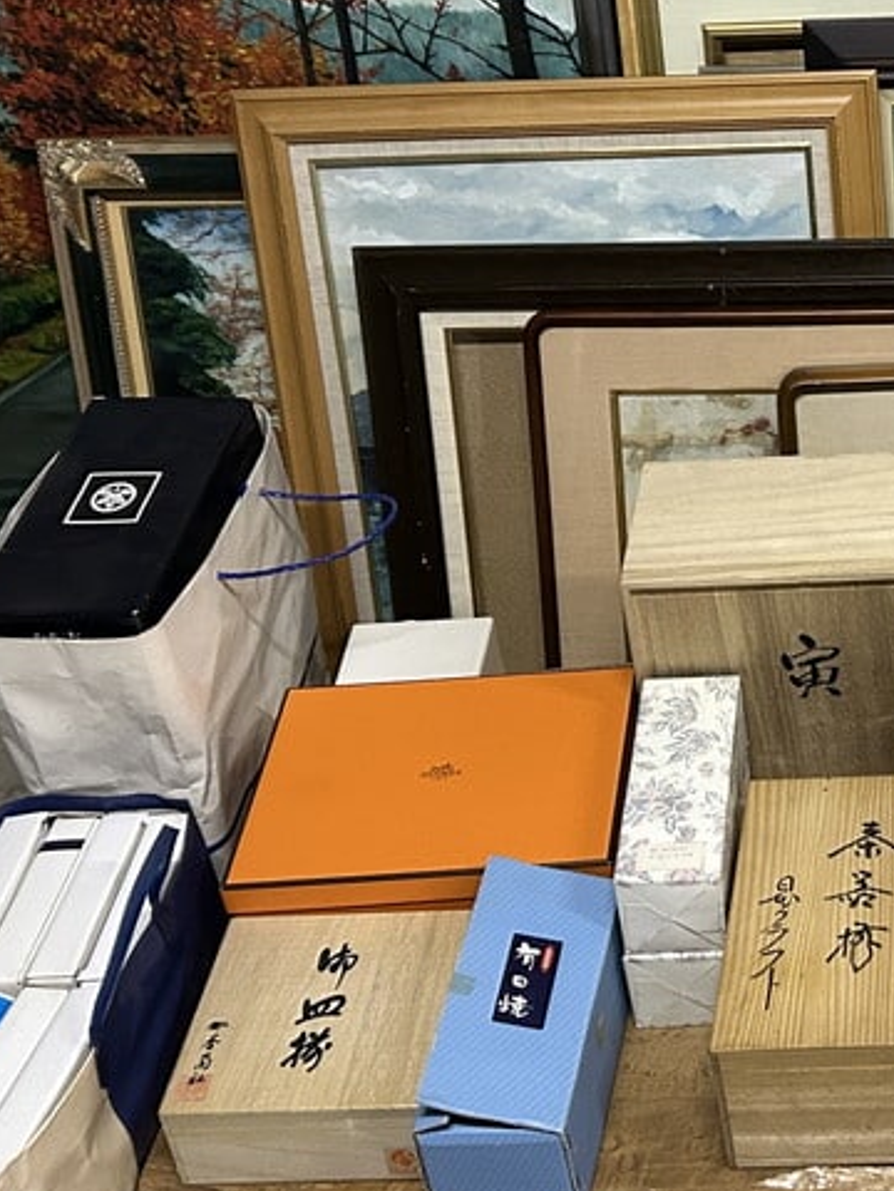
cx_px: 1031
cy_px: 399
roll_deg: +2.2
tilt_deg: -34.3
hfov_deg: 21.2
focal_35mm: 65
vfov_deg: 29.6
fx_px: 2238
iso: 400
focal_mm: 5.7
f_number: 1.5
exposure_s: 1/40
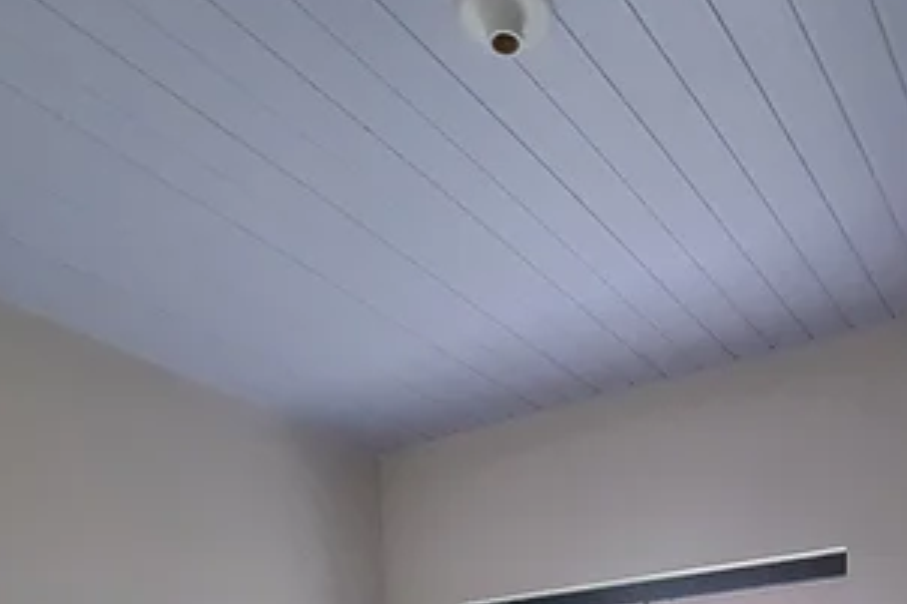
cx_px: 604
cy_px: 912
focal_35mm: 37
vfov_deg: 26.1
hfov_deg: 51.0
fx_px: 932
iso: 320
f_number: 2.2
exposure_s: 1/60
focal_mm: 1.74
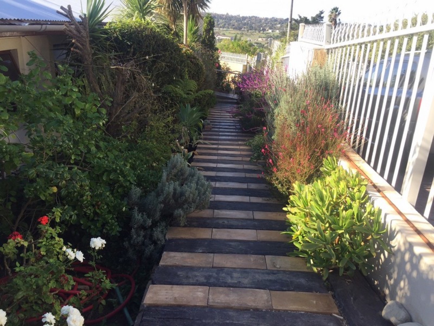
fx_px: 364
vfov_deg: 48.2
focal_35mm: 29
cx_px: 217
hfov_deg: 61.7
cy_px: 163
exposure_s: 1/534
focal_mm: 4.15
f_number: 2.2
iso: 32
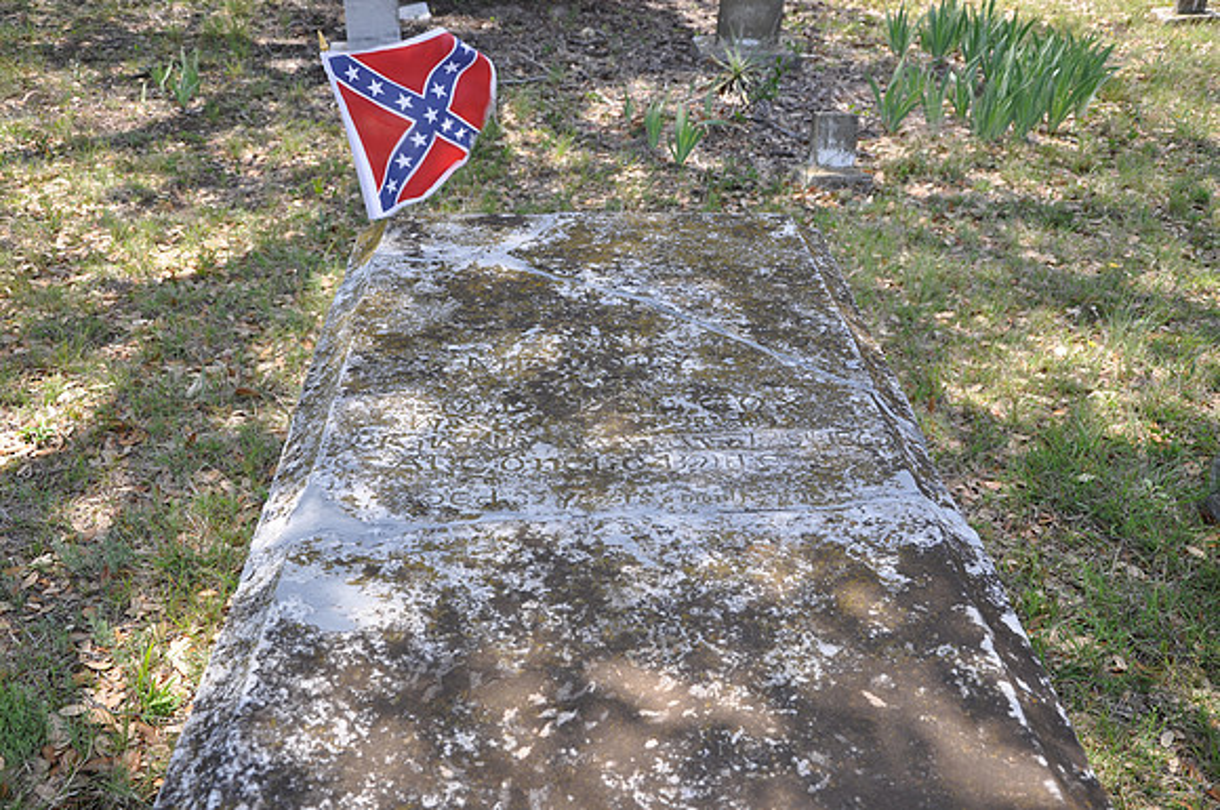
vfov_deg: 34.1
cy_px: 405
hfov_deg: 49.6
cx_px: 610
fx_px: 1320
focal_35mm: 39
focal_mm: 26
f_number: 6.3
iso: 200
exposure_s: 1/160
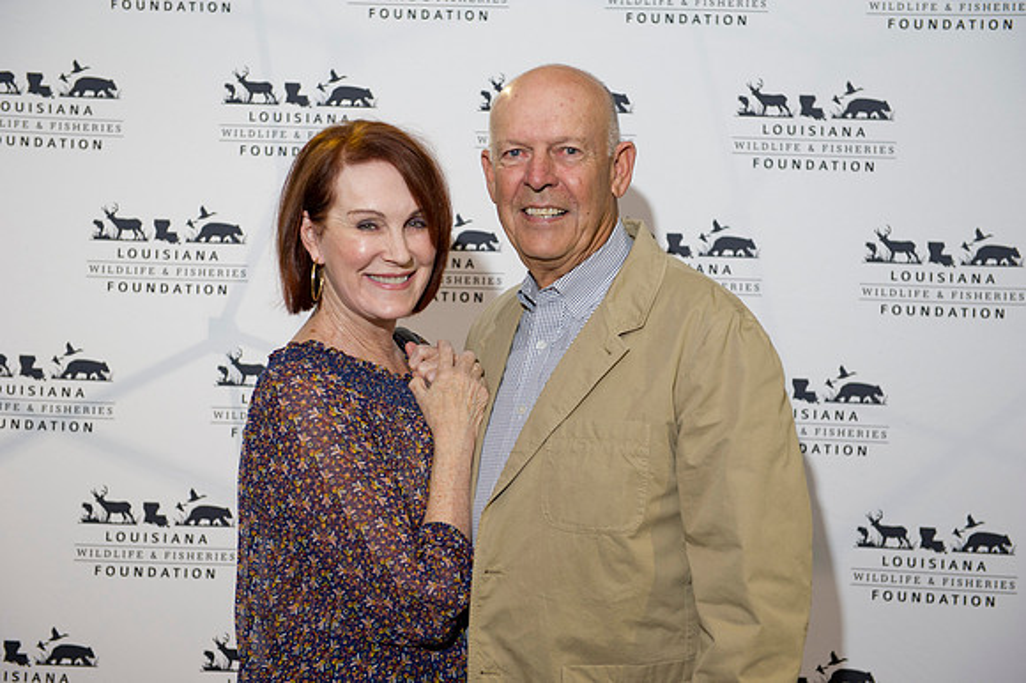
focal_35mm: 60
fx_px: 1709
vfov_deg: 22.6
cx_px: 513
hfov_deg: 33.4
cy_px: 342
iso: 800
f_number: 3.5
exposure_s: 1/125
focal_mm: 60
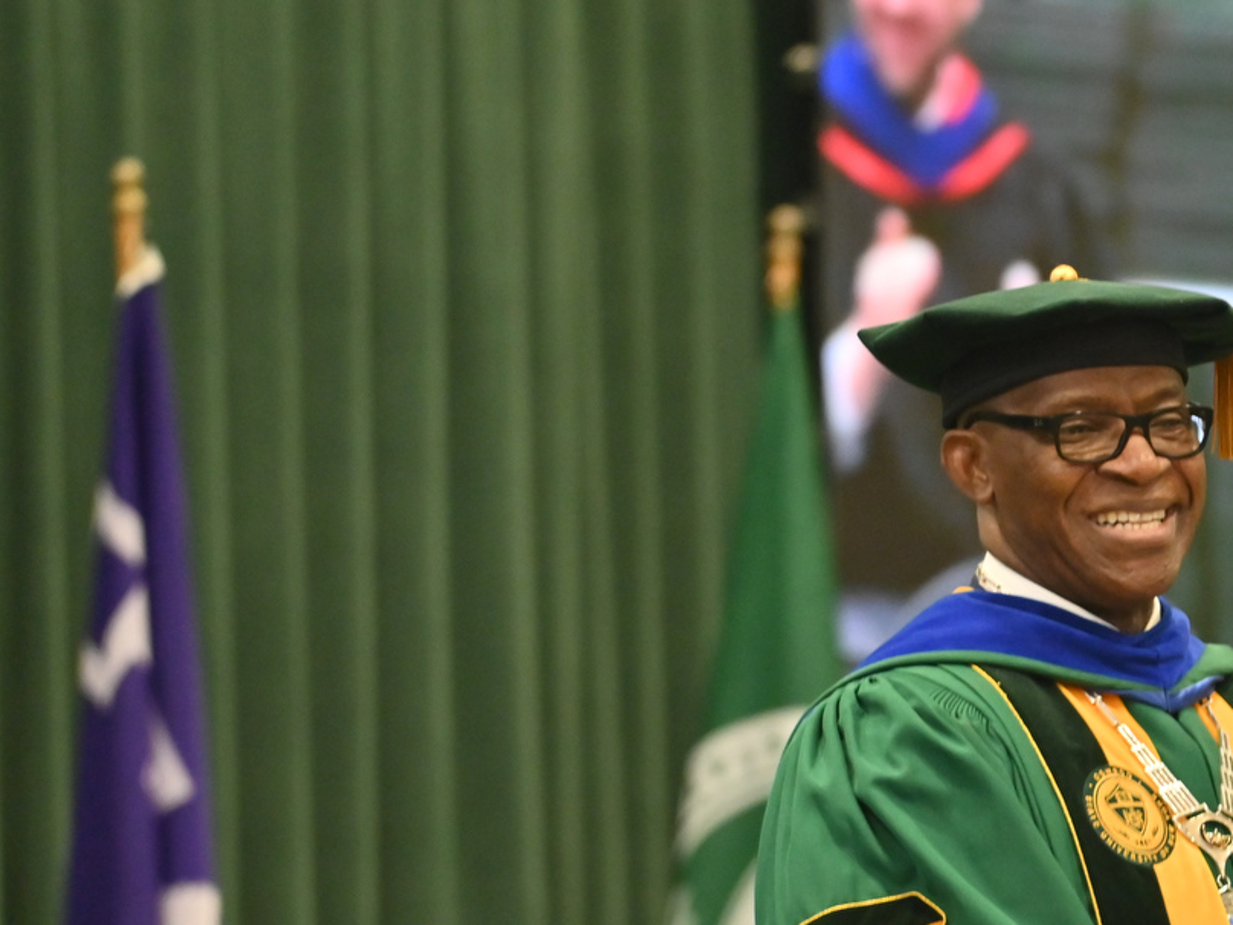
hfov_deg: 4.6
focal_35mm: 428
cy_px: 812
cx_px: 1294
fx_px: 15245
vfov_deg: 3.5
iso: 2500
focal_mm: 200
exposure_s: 1/250
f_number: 5
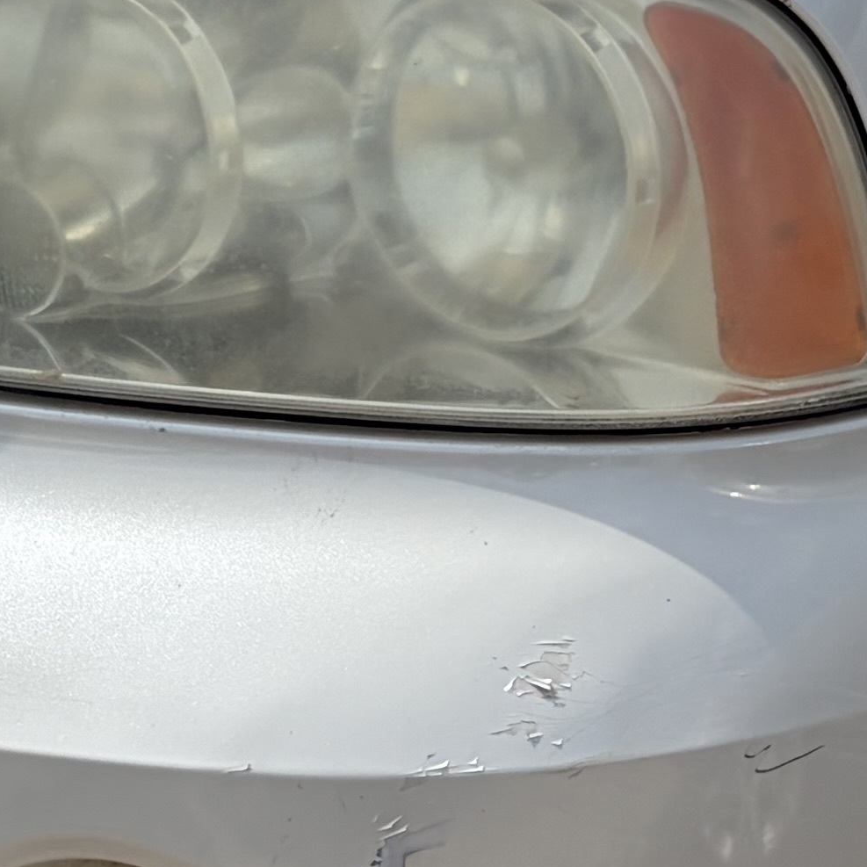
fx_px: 3769
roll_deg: -1.3
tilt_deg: -9.5
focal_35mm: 133
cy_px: 61
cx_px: 579
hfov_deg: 13.1
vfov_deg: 13.0
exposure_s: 1/4608
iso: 64
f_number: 1.6
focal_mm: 5.96
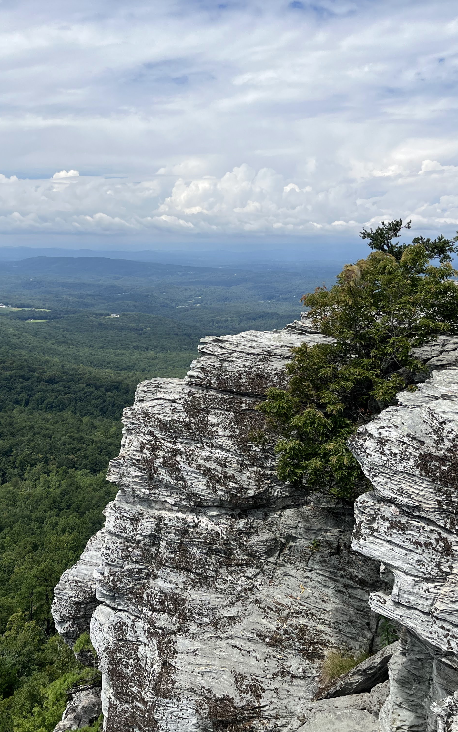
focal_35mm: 37
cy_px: 368
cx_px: 162
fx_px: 739
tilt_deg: -9.9
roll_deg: -0.8
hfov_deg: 34.2
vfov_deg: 52.7
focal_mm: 5.1
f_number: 1.6
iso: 50
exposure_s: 1/5076
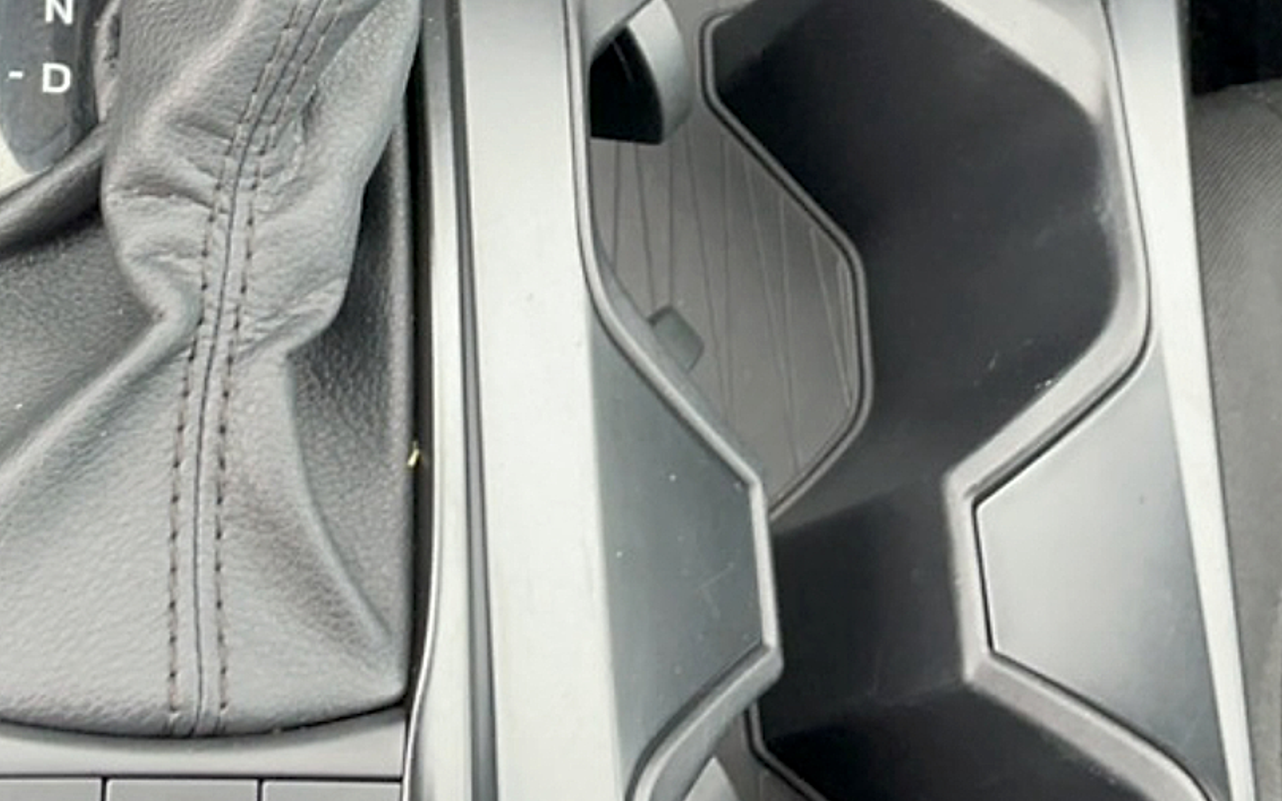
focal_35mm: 63
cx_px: 635
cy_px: 17
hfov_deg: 32.5
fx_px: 2201
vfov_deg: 20.1
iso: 80
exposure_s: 1/60
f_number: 1.8
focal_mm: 3
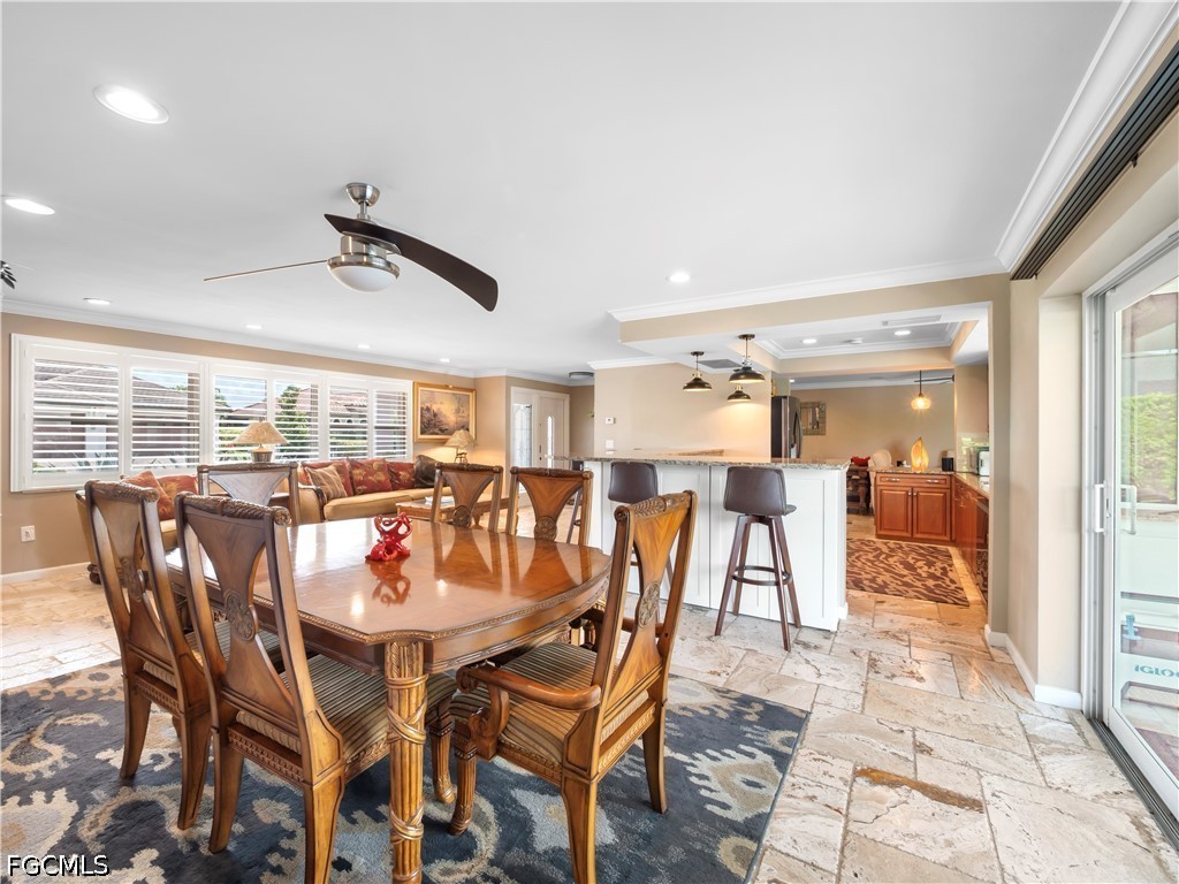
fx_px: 477
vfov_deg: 85.7
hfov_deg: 102.1
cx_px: 590
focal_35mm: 14
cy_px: 442
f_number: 7.1
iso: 200
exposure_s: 1/5
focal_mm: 7
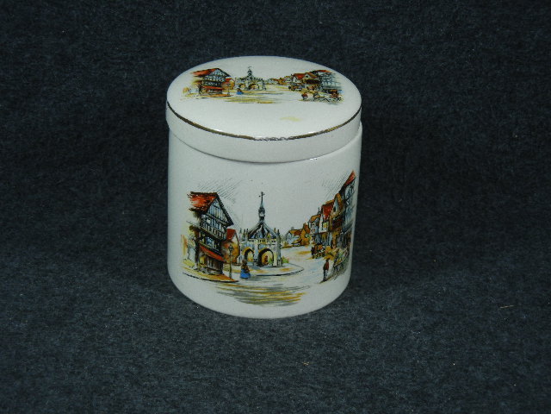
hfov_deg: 28.6
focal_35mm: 68
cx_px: 276
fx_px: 1082
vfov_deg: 21.6
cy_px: 207
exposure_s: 1/34.7
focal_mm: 12.2
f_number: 4.1
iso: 203
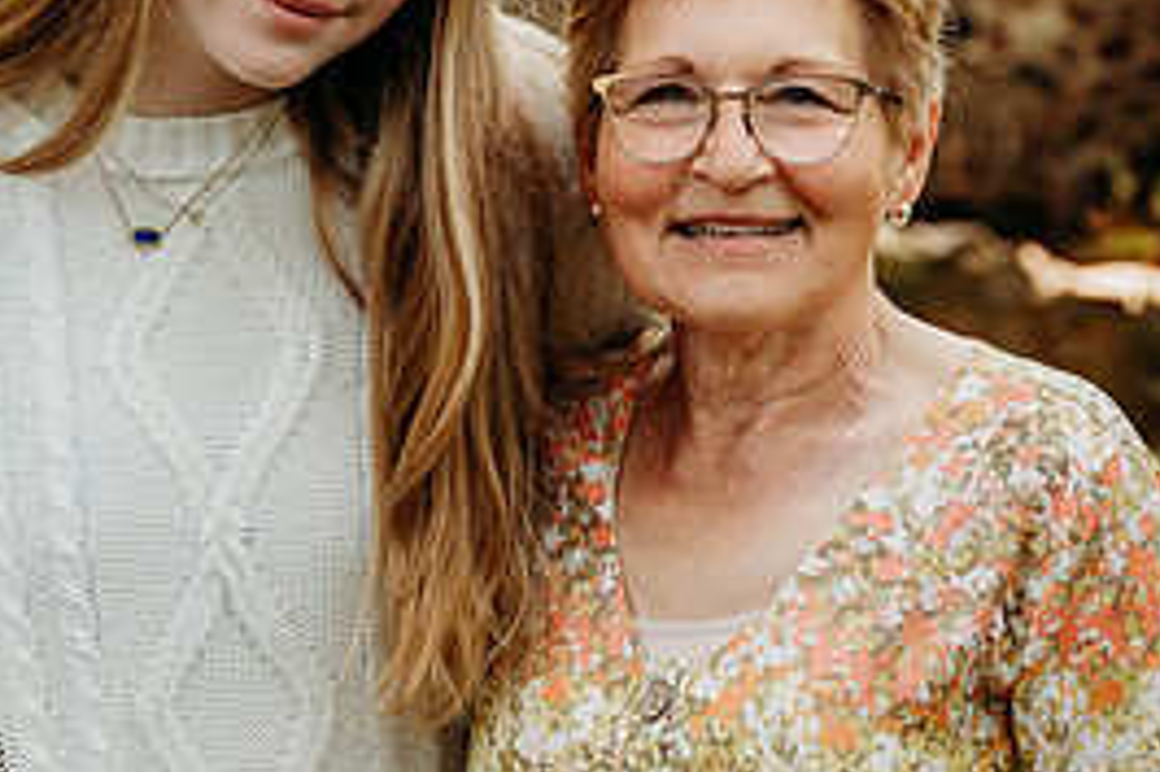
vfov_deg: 11.4
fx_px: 3864
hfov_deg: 17.1
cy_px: 198
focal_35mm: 120
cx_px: 493
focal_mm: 55
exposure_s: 1/320
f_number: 4
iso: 500
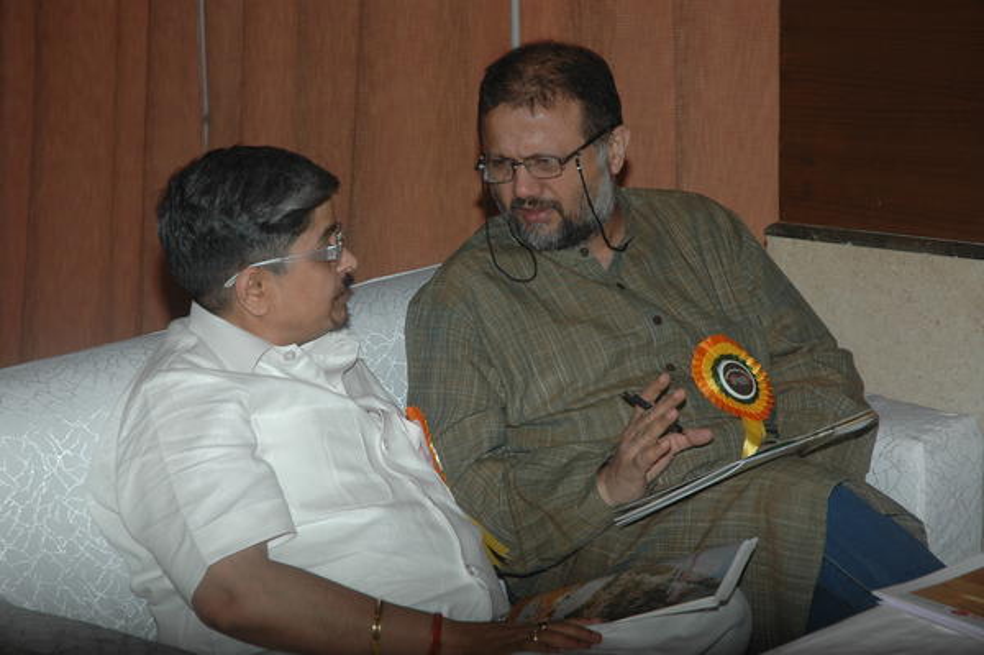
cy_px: 328
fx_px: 2663
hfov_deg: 20.9
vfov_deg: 14.0
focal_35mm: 98
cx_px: 492
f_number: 6.3
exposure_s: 1/125
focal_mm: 65
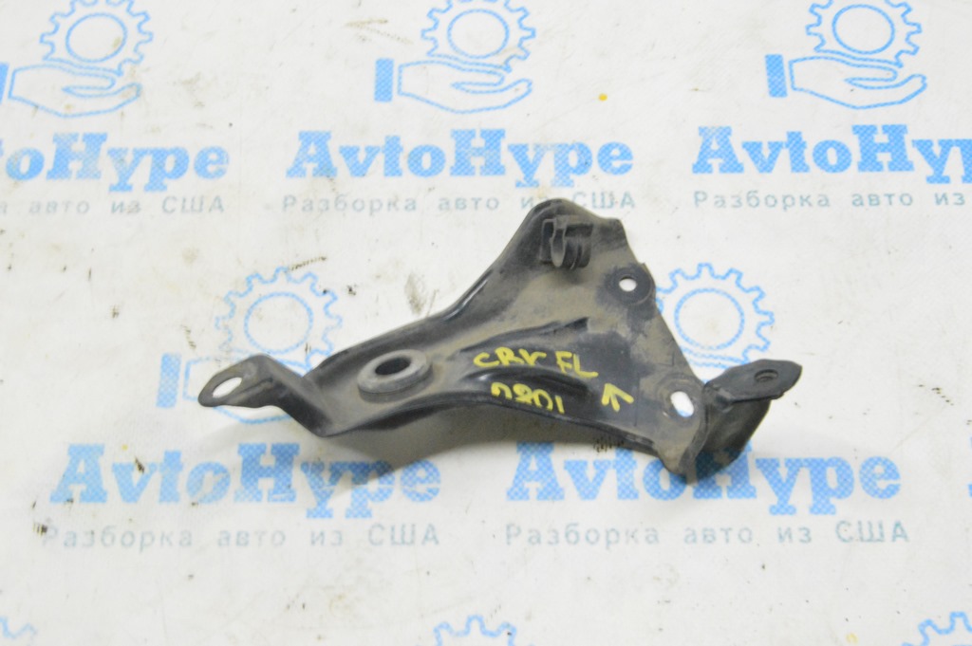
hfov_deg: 42.4
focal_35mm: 46
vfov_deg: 28.9
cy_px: 323
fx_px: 1254
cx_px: 486
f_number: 20
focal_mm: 31
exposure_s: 1/15
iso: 6400
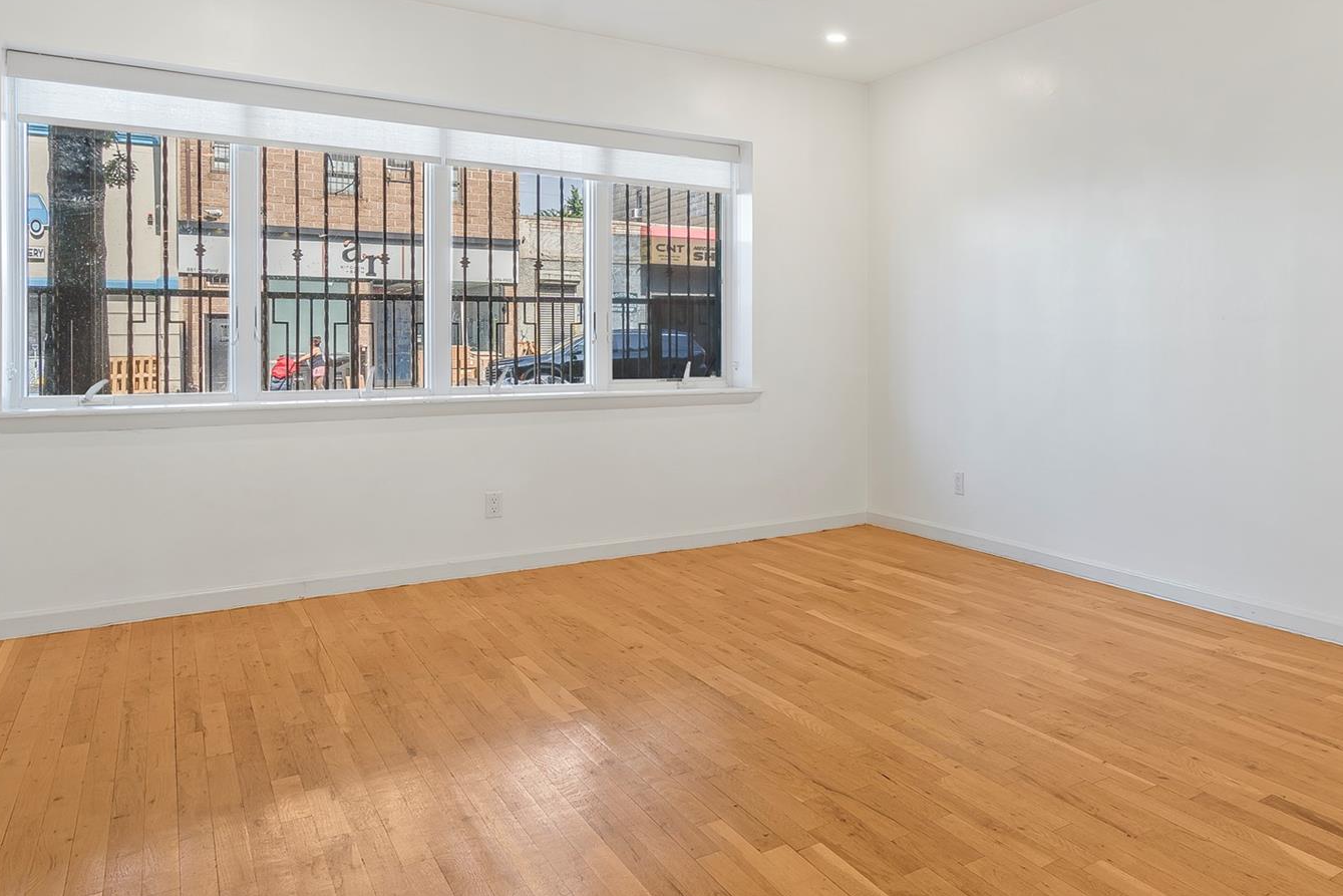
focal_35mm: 26
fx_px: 970
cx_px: 1001
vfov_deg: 49.2
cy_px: 355
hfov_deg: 65.3
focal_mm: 17
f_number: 8
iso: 100
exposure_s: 1/1.67
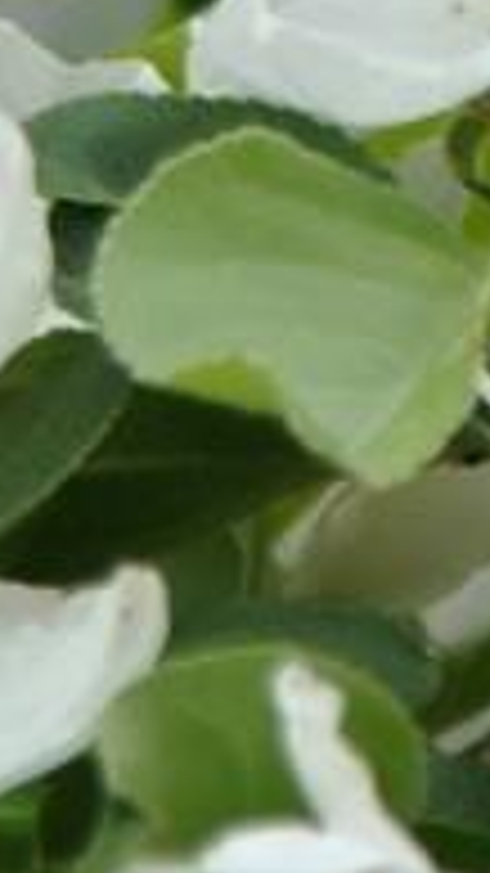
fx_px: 60478
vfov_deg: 0.8
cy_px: -184
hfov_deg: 0.5
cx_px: 492
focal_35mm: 2616
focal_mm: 200
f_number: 6.3
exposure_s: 1/250
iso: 100
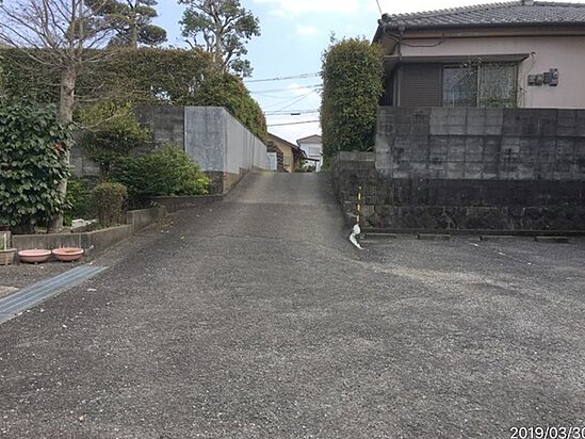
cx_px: 295
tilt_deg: -3.4
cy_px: 222
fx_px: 507
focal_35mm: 30
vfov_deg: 46.8
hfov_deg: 60.0
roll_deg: -0.5
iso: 25
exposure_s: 1/513
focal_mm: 4.15
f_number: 2.2
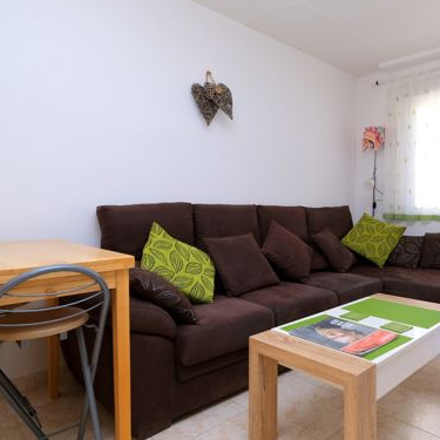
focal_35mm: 24
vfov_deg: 65.0
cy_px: 229
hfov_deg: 62.9
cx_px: 304
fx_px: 345
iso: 400
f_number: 4.5
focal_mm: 10
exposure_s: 1/125
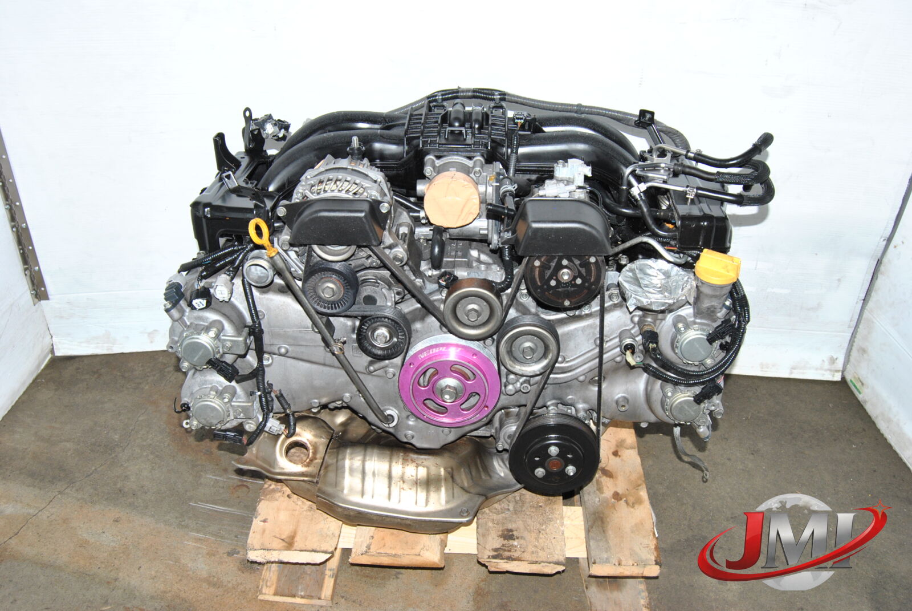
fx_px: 837
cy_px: 306
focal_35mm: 33
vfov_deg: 40.1
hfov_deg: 57.2
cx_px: 456
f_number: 7.1
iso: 400
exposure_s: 1/200
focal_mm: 22
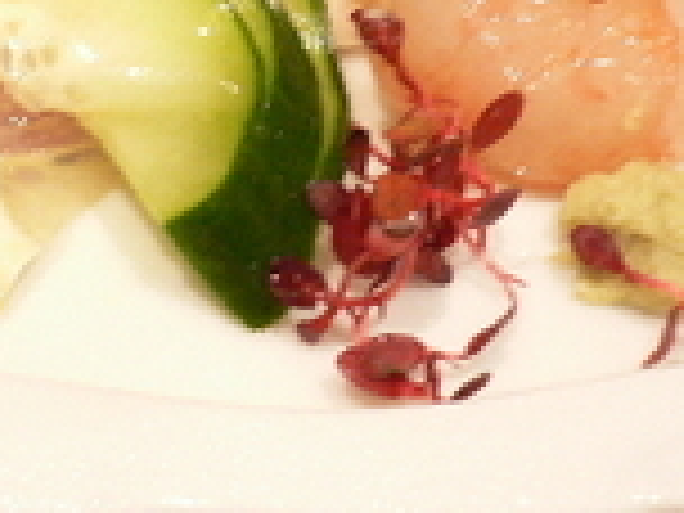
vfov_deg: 15.8
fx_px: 1818
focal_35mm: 92
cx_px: 117
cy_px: 4
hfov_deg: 21.0
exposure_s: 1/8
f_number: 2.8
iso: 200
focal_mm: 5.8
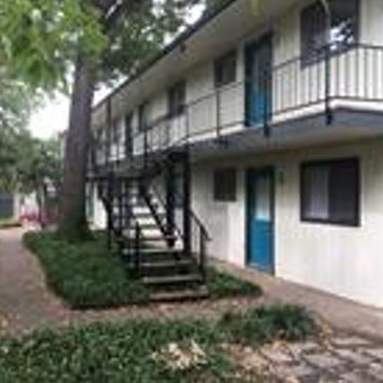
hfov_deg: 46.8
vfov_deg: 47.2
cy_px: 189
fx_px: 438
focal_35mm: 35
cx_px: 147
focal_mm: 4.15
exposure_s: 1/139
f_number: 2.2
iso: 25
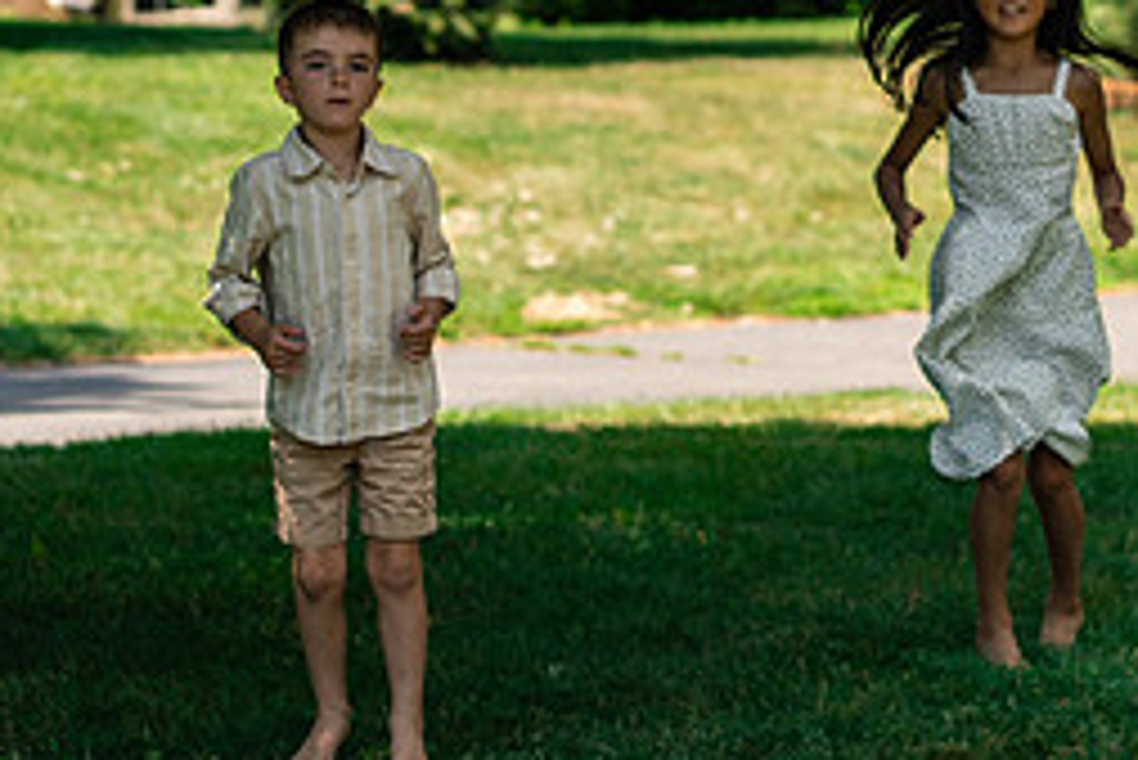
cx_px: 1062
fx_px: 6167
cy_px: 101
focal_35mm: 195
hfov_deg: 10.5
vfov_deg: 7.0
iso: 320
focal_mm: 85
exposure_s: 1/3200
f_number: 3.5
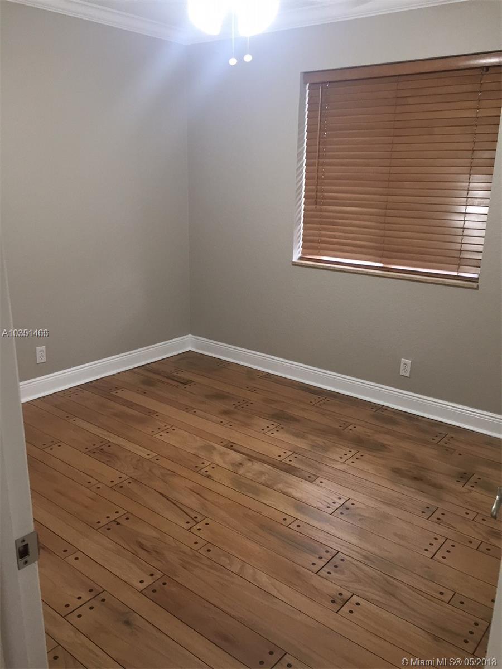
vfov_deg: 61.7
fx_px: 561
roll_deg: +0.3
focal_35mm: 29
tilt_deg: -16.1
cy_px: 334
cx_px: 251
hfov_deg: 48.2
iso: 80
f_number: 2.2
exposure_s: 1/30
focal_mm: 4.15
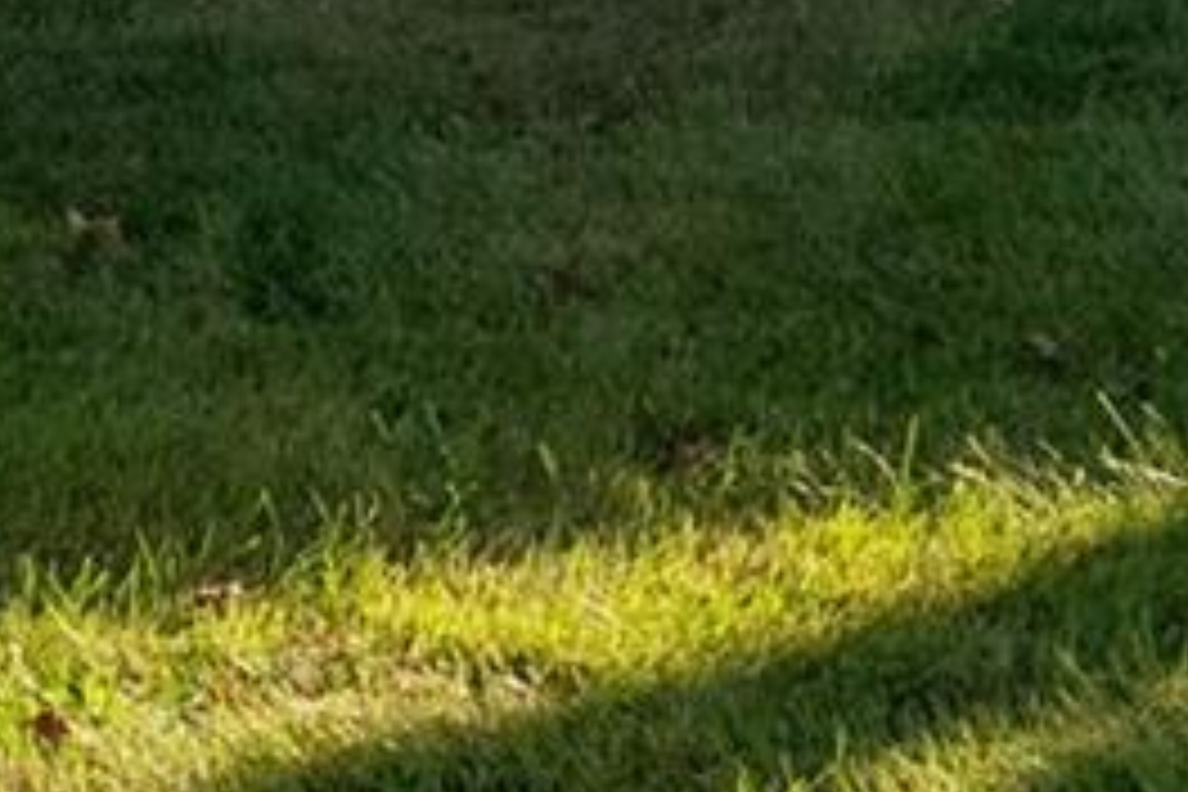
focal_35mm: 170
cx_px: 585
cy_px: -1141
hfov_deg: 12.1
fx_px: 5610
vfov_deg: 7.5
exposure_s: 1/400
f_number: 8
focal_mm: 14
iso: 400
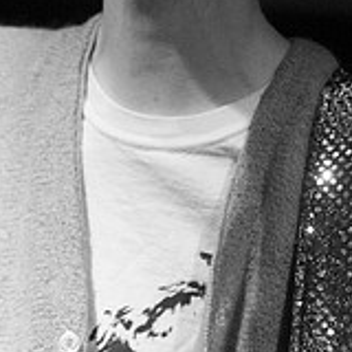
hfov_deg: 7.0
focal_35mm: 250
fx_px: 2876
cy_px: 59
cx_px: 184
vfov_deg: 7.0
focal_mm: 70
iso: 800
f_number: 2.8
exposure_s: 1/40
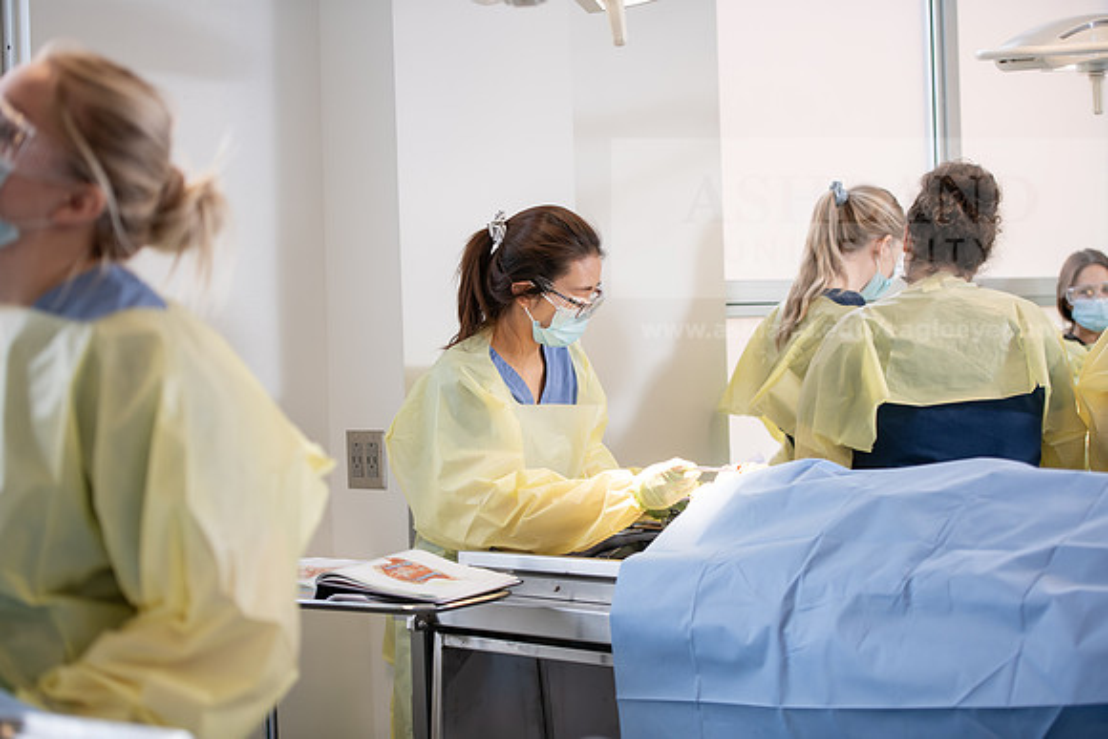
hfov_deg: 28.8
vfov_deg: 19.5
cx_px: 554
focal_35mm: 70
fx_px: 2155
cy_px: 370
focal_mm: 70
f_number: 2.8
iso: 250
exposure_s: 1/200
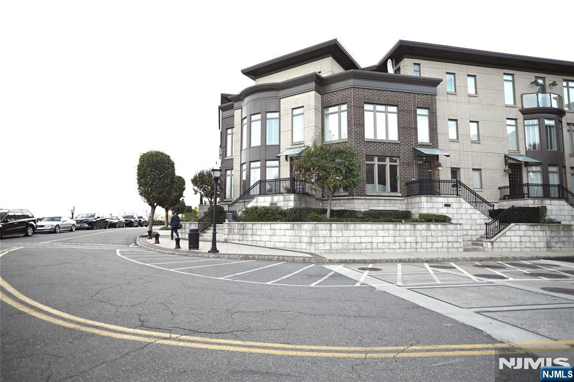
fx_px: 303
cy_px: 191
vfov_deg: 64.5
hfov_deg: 87.0
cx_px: 287
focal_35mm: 19
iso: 100
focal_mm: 13
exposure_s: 1/1250
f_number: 1.6
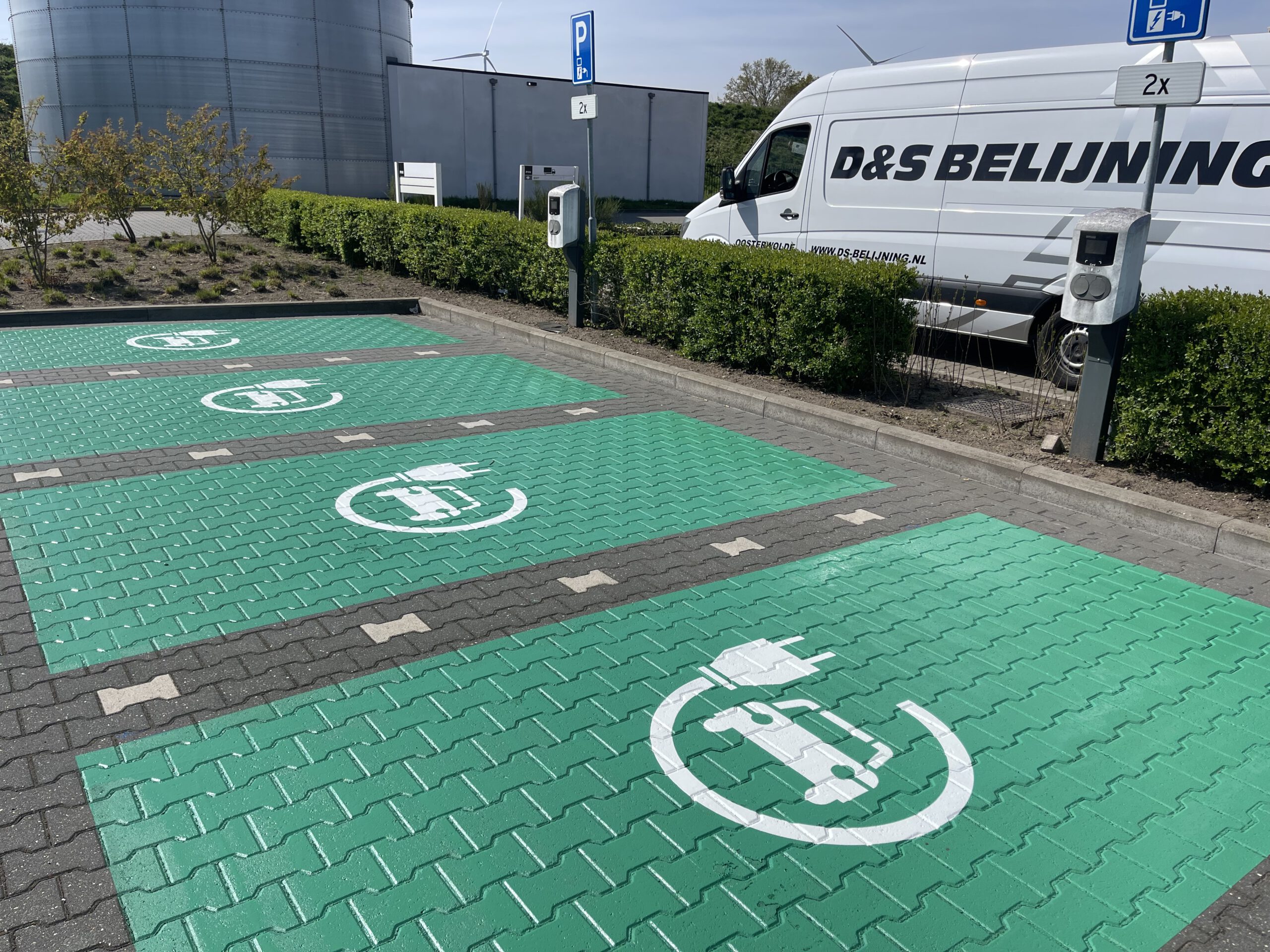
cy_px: 476
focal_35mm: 26
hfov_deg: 67.3
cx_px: 635
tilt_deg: -18.9
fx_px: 954
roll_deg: -1.8
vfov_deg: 53.1
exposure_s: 1/5128
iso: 32
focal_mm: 5.1
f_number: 1.6
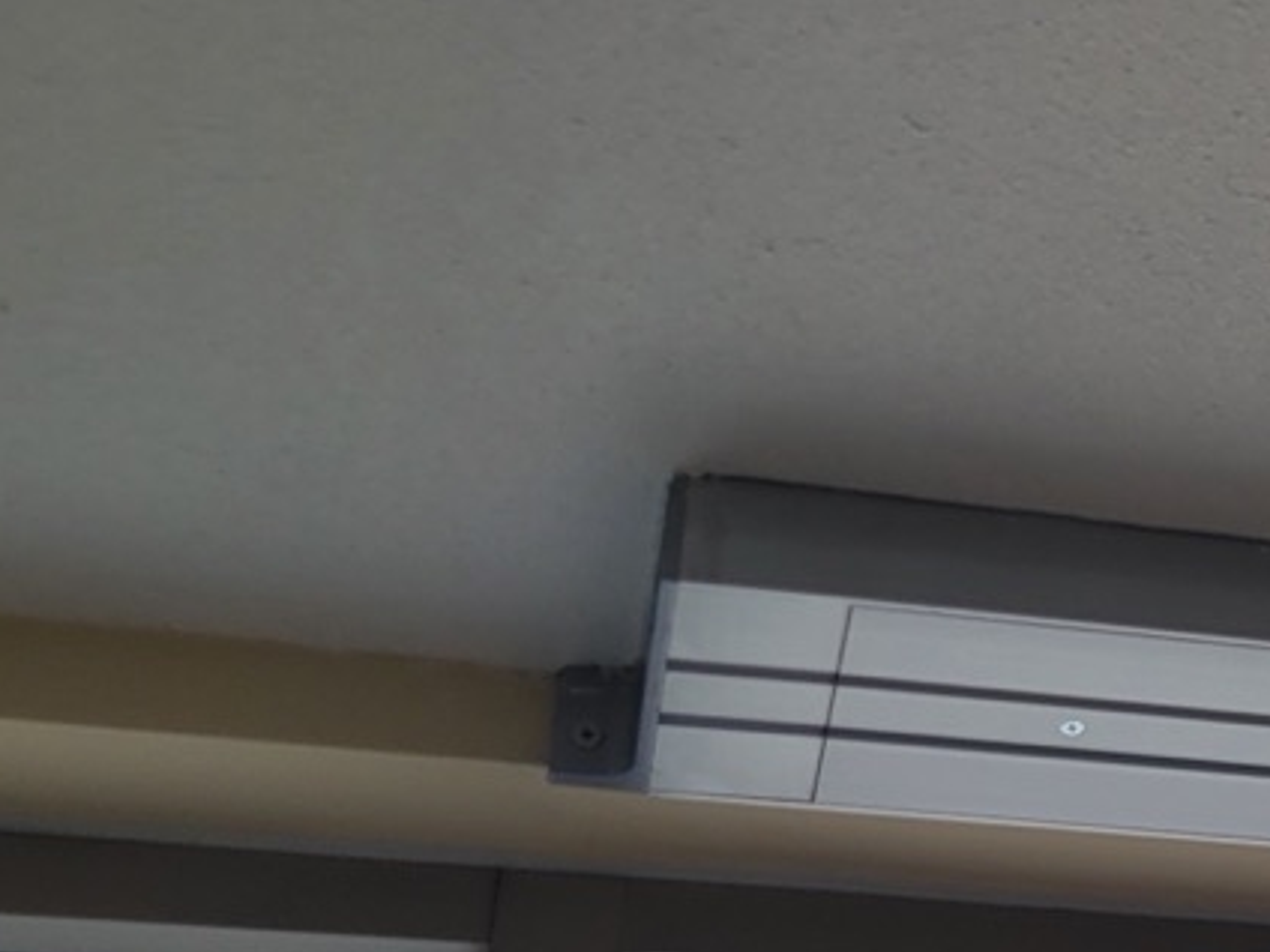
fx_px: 3595
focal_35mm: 98
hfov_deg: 18.2
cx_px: 1812
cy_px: 545
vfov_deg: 15.1
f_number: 1.8
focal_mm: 5.4
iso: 40
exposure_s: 1/237
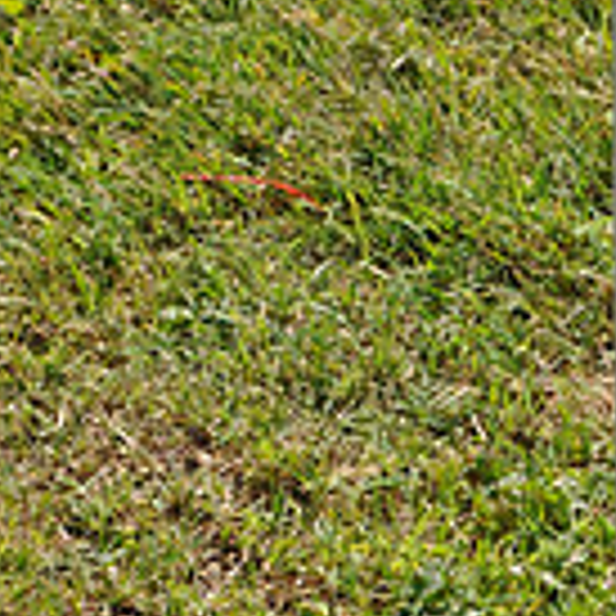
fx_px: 5416
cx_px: 1070
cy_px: 115
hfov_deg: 6.4
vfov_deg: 6.5
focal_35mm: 269
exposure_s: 1/250
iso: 200
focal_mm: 50
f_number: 8
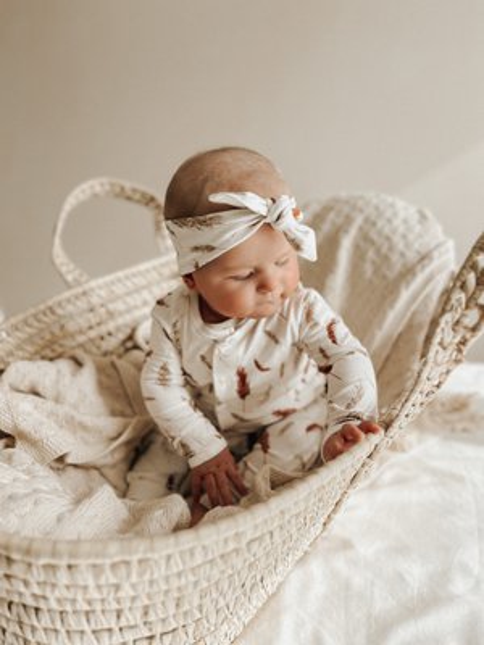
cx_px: 242
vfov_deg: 67.3
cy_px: 322
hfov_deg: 53.1
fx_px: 485
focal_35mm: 26
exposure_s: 1/850
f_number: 1.5
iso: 50
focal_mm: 5.7
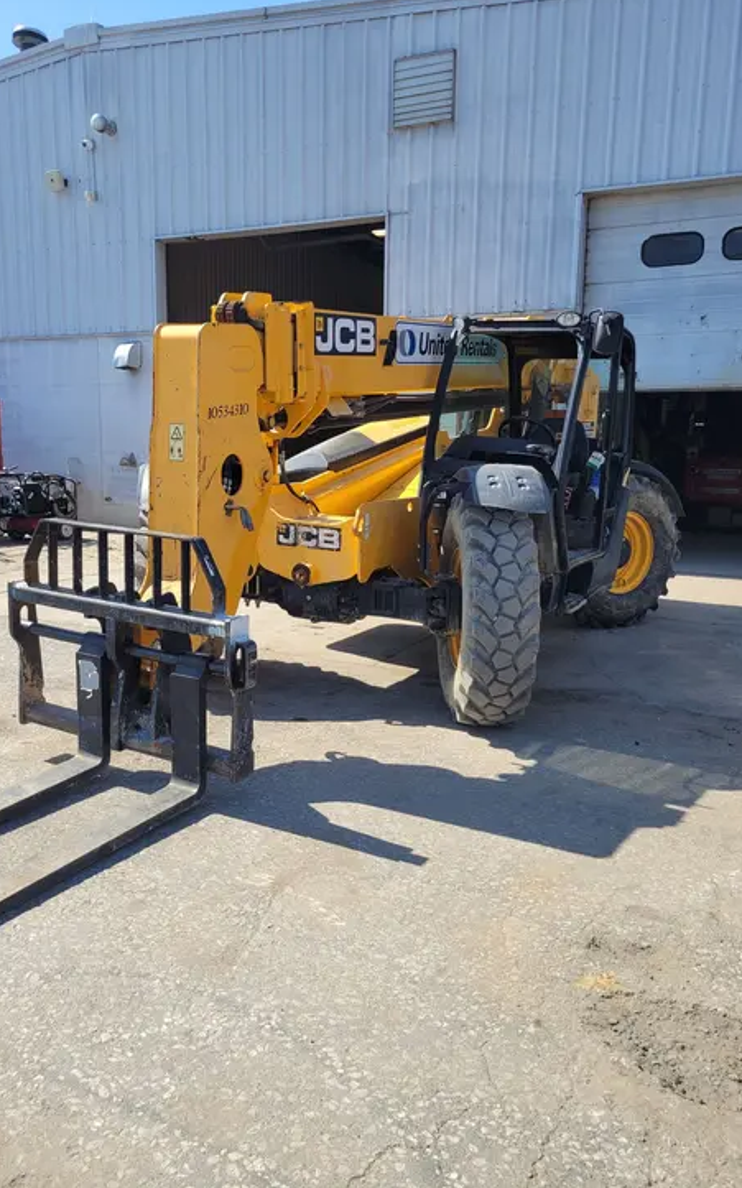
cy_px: 587
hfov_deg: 44.5
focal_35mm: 28
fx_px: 906
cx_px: 339
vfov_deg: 66.5
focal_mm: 5.4
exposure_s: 1/1628
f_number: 1.8
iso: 40
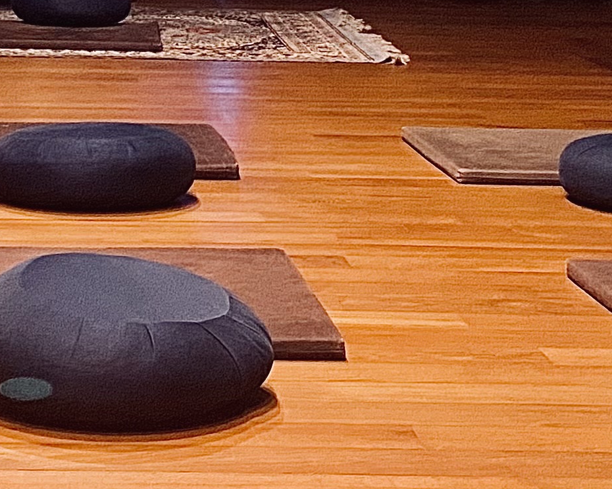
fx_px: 1992
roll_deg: -0.4
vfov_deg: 13.0
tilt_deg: +3.3
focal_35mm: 110
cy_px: -310
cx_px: 34
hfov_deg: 17.2
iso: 640
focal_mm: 4.25
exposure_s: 1/40
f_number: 1.8
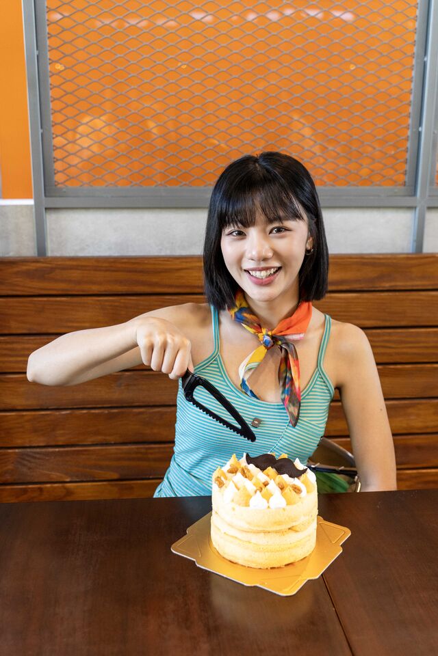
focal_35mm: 39
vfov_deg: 49.6
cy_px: 328
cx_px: 219
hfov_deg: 34.2
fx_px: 712
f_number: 4
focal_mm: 39
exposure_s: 1/160
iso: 2500
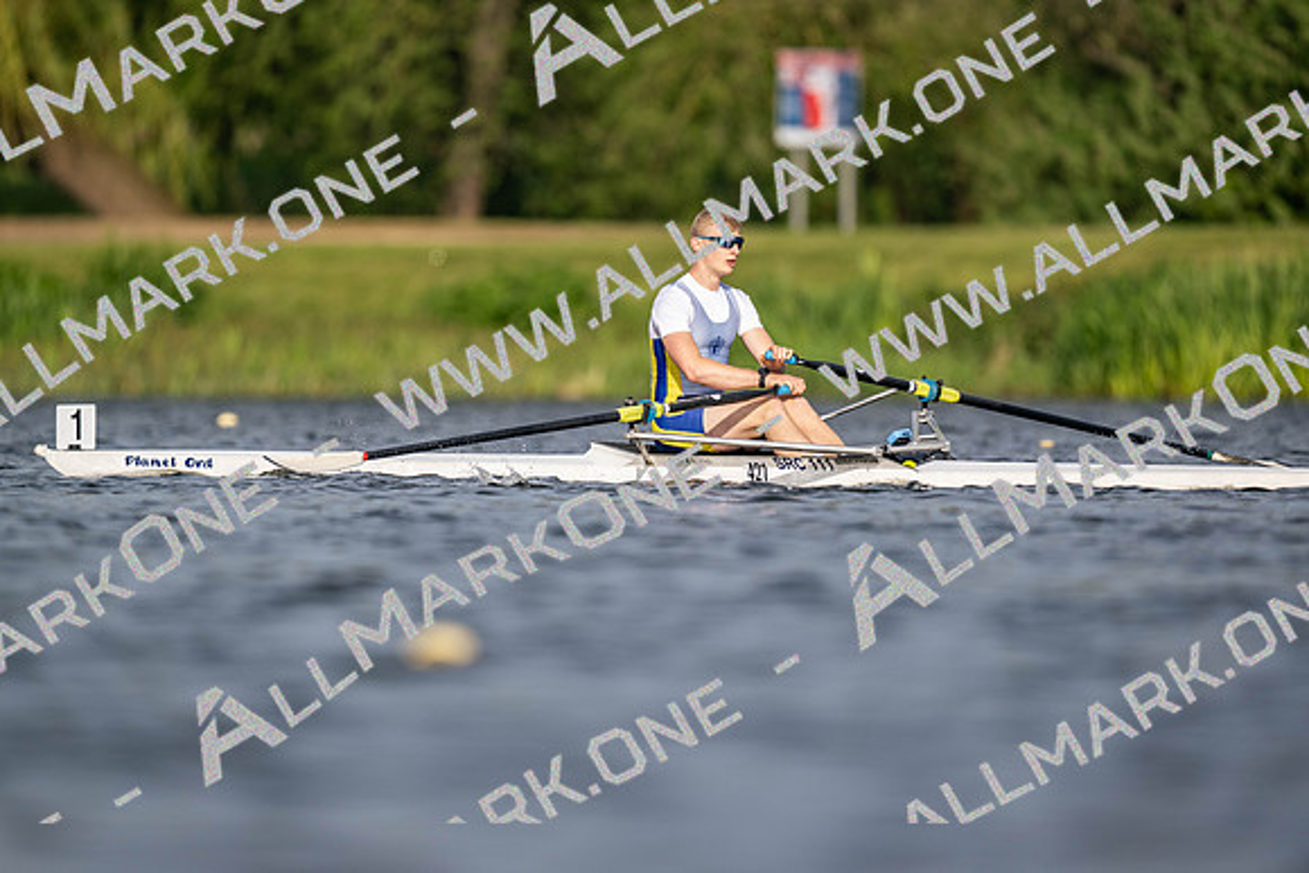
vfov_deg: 2.3
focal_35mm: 600
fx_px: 21821
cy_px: 436
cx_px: 654
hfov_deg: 3.4
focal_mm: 600
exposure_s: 1/2500
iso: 220
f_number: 4
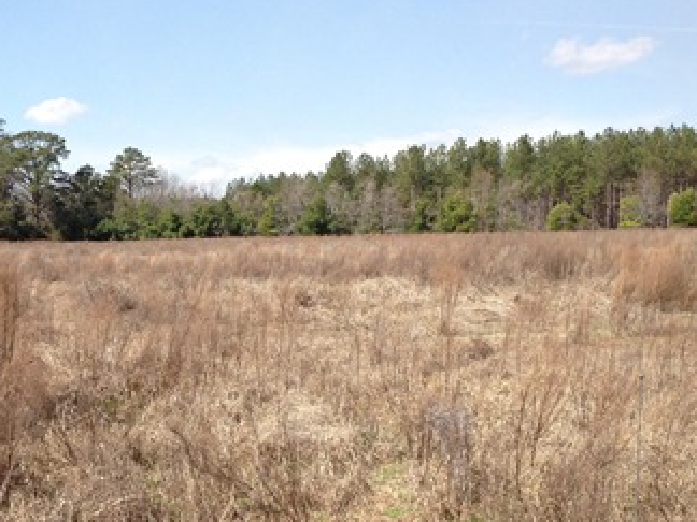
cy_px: 289
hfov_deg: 35.2
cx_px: 230
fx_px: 1087
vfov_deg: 27.0
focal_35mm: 54
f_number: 2.4
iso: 64
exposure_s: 1/1346
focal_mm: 4.28
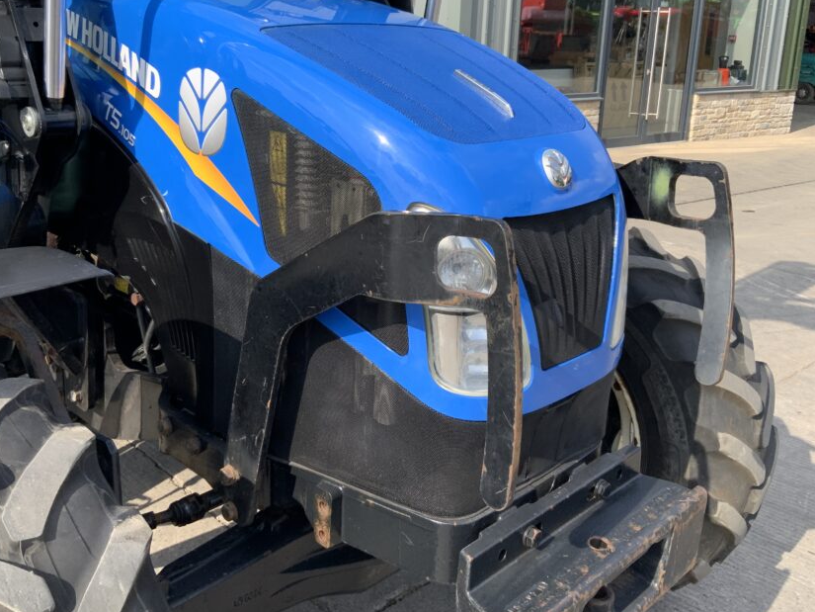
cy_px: 242
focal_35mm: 36
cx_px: 374
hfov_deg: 51.3
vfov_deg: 39.5
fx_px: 848
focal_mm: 3
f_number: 1.8
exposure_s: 1/674
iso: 16
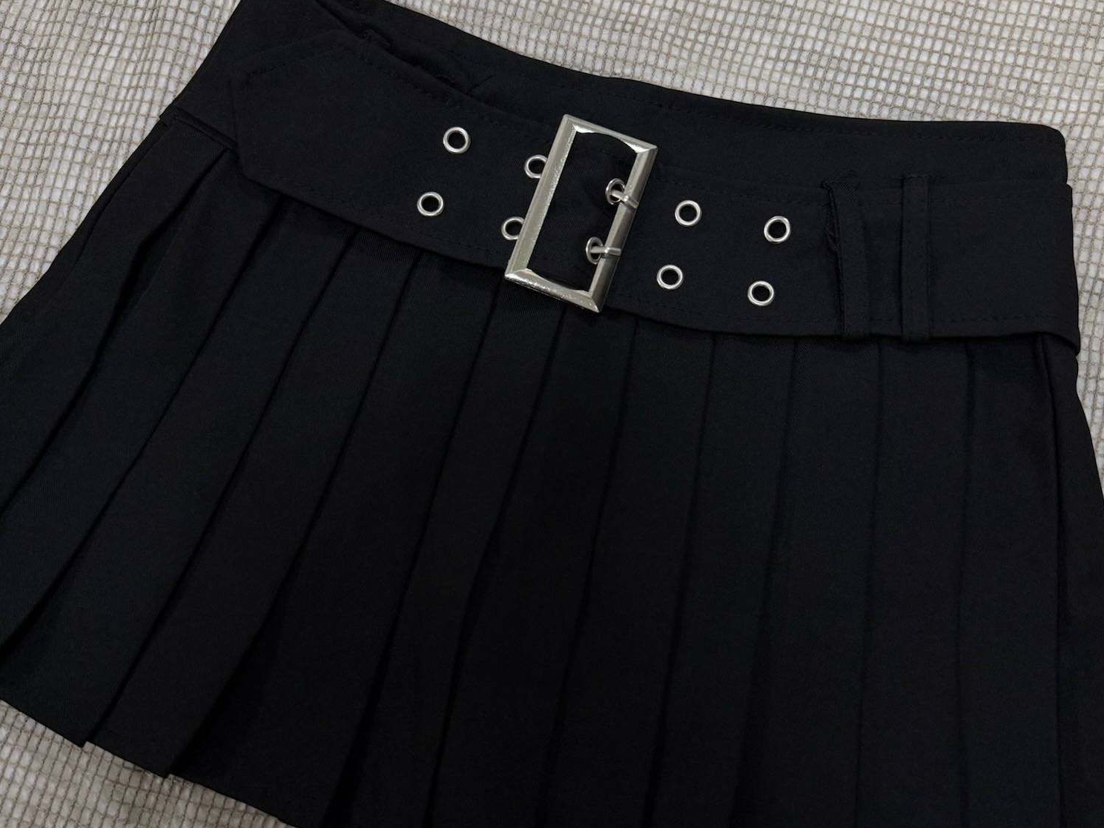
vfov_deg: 42.9
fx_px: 1053
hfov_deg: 55.3
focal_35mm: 33
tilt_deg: -81.1
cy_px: 456
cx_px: 568
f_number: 1.78
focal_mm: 6.76
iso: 200
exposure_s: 1/100
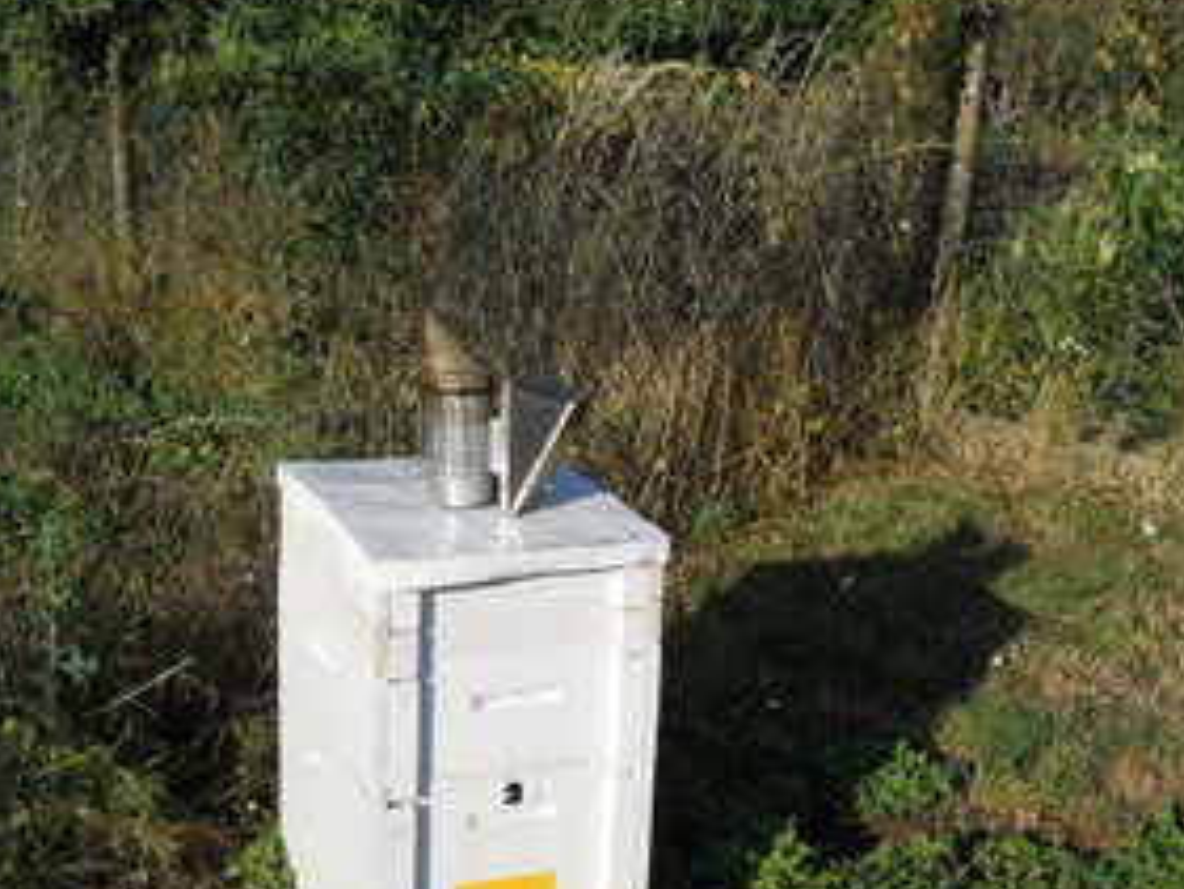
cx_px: 619
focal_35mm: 51
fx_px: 1745
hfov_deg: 37.5
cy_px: 525
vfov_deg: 28.5
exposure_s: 1/400
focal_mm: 6.72
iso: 80
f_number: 5.5
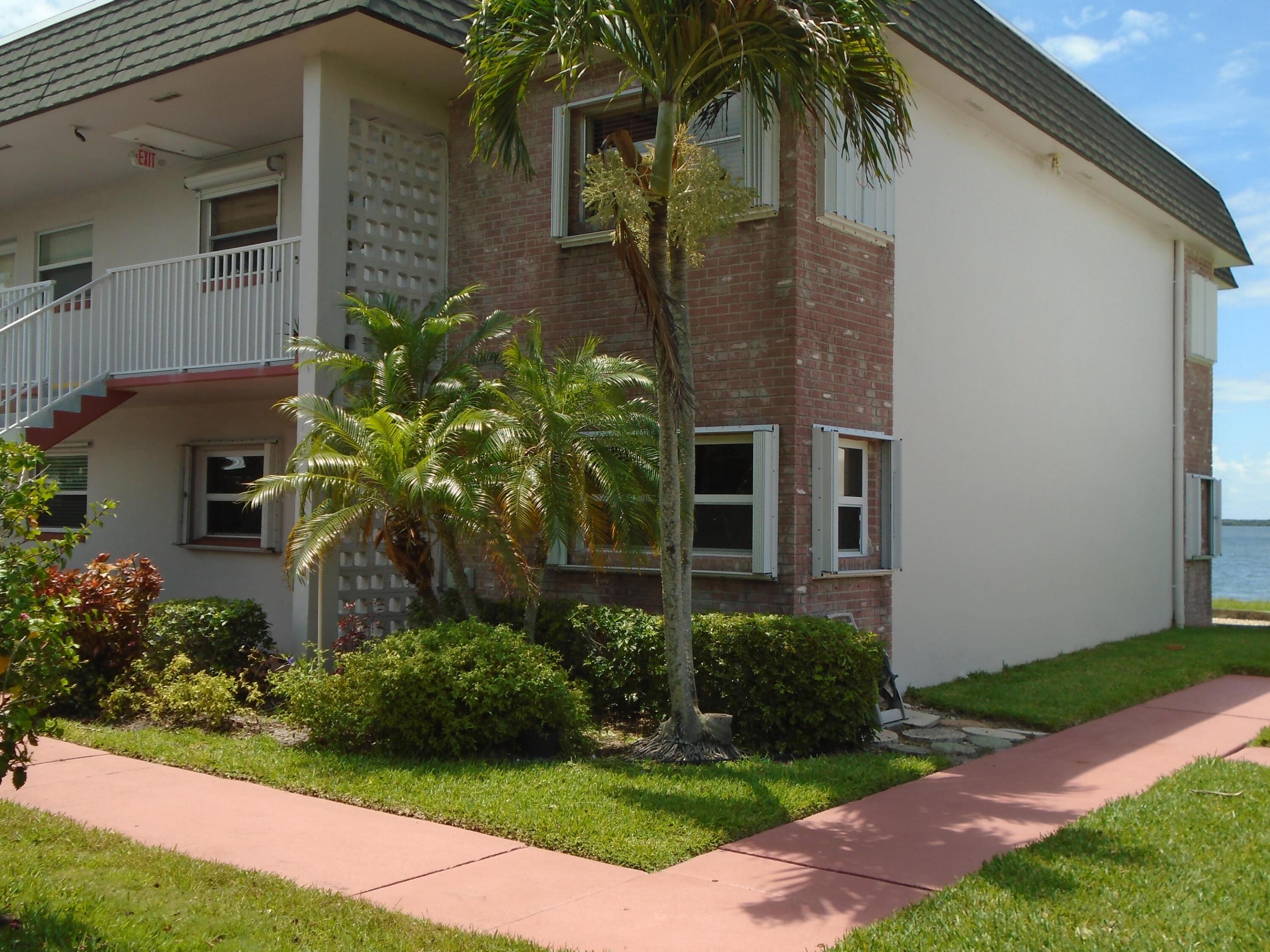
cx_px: 635
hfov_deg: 51.4
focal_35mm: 36
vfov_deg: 39.7
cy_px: 476
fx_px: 1321
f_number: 3.8
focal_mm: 6.4
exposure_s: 1/640
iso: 100
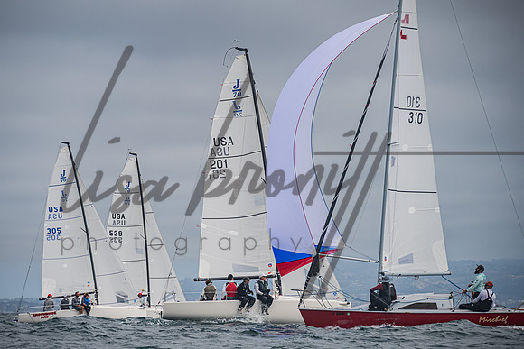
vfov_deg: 6.1
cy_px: 173
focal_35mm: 226
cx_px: 231
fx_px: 3297
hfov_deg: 9.1
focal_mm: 200
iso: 160
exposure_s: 1/640
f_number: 6.3
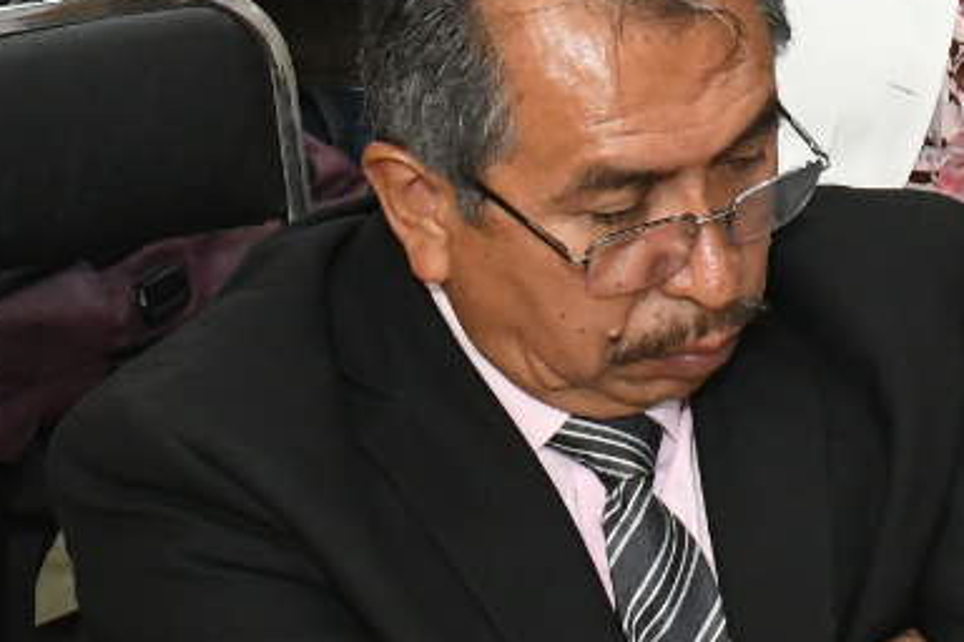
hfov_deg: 13.4
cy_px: -246
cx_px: 891
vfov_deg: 8.9
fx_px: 4070
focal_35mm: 152
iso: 4000
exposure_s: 1/125
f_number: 7.1
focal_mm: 24
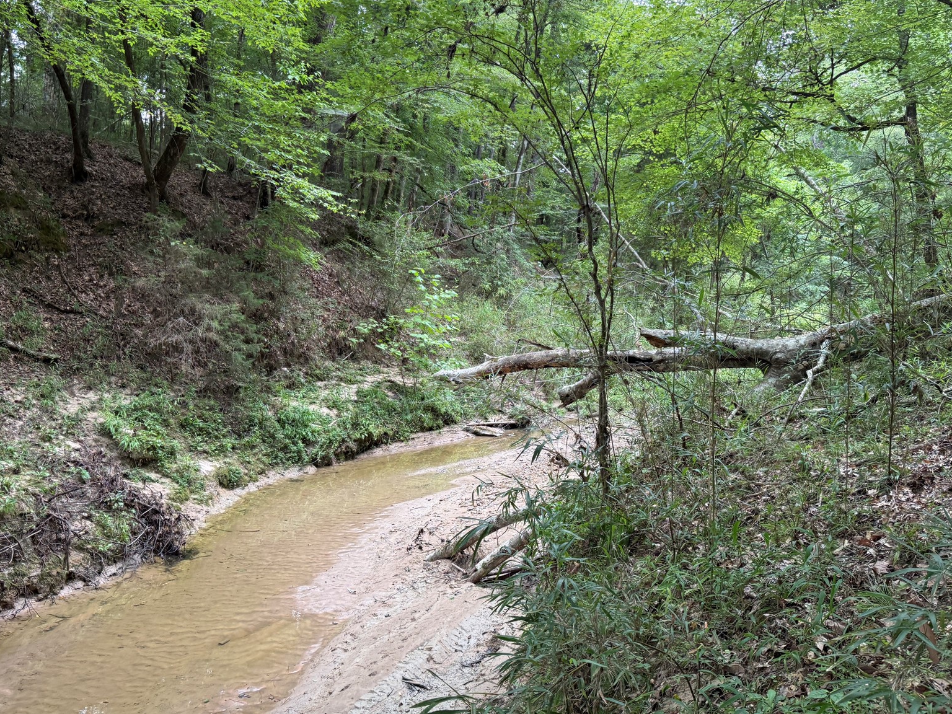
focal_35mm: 32
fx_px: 880
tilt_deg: -0.9
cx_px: 493
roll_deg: -1.7
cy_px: 317
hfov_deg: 56.8
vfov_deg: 44.1
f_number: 1.78
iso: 160
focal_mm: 6.76
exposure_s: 1/121
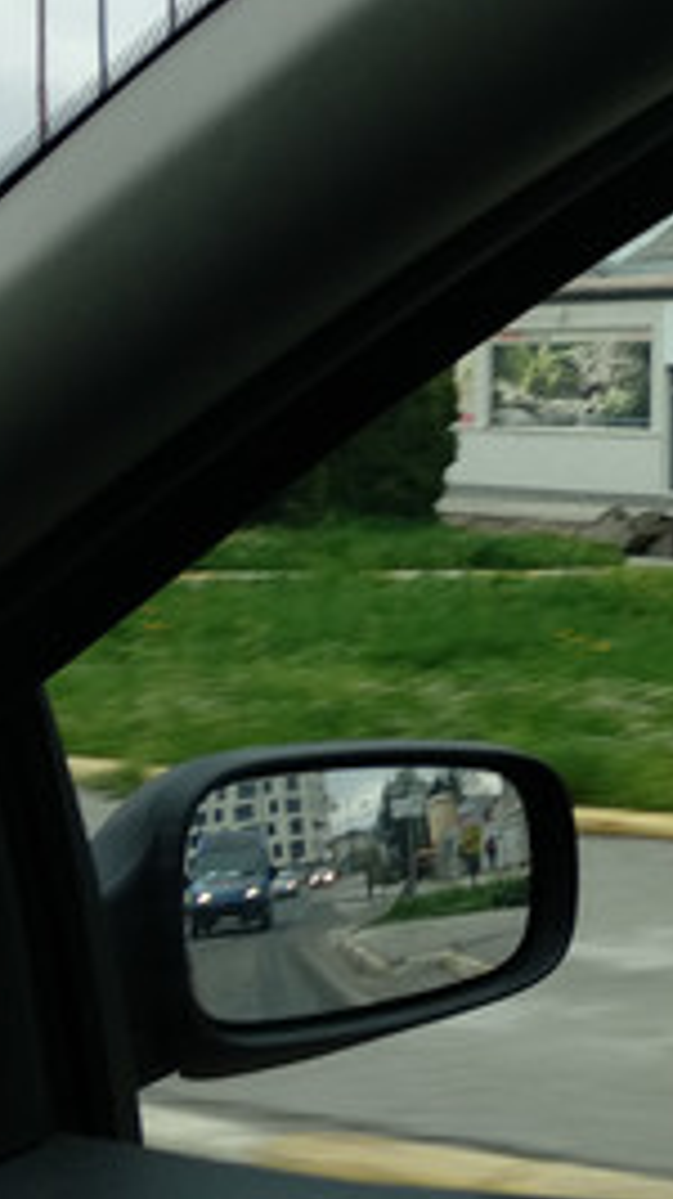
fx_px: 2159
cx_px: 969
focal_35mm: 68
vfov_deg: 30.9
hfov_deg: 16.4
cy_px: 485
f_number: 2.2
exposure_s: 1/124
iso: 125
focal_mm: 3.81
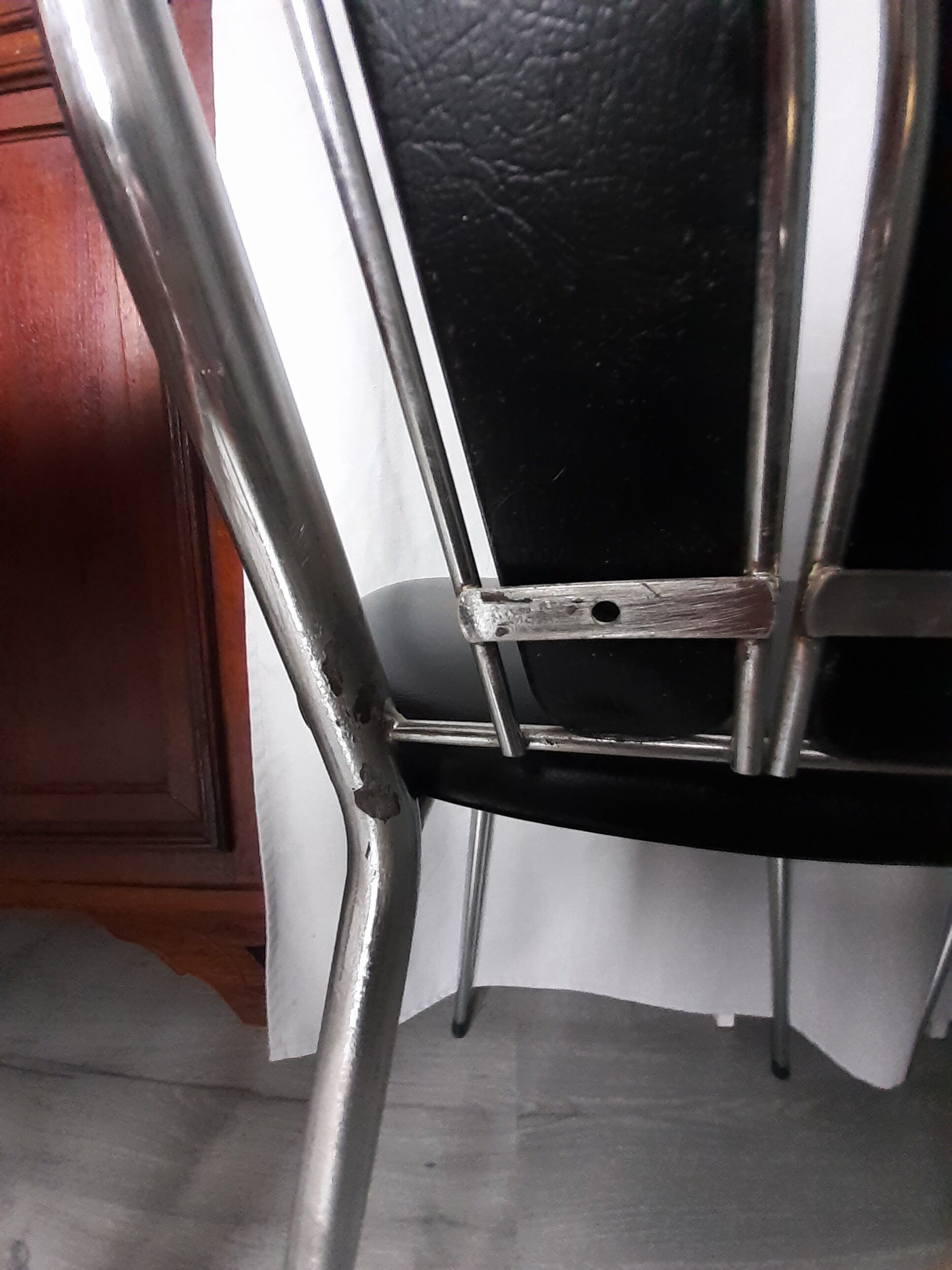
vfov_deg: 106.2
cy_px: 635
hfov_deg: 89.9
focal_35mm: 13
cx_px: 476
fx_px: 477
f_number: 2.2
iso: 400
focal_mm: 1.13
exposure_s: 1/20
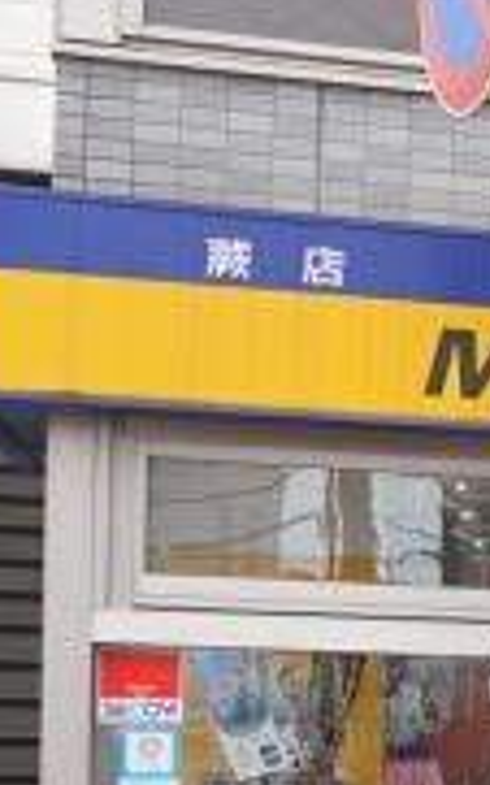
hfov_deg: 7.1
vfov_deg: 14.8
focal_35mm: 138
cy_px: 822
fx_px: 2951
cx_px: 1973
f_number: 5.6
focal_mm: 16
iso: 100
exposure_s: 1/80
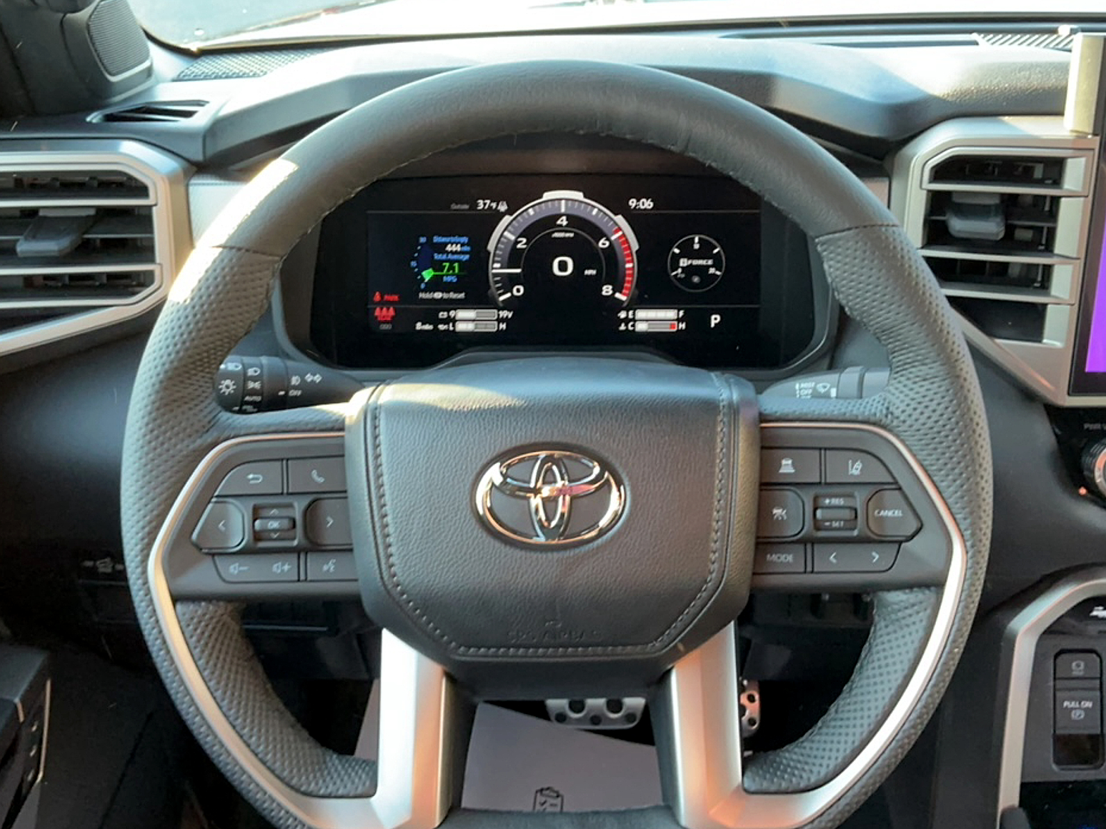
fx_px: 990
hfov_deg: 58.4
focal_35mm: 31
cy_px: 415
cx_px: 554
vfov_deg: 45.4
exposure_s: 1/60
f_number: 1.8
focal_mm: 3
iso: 160
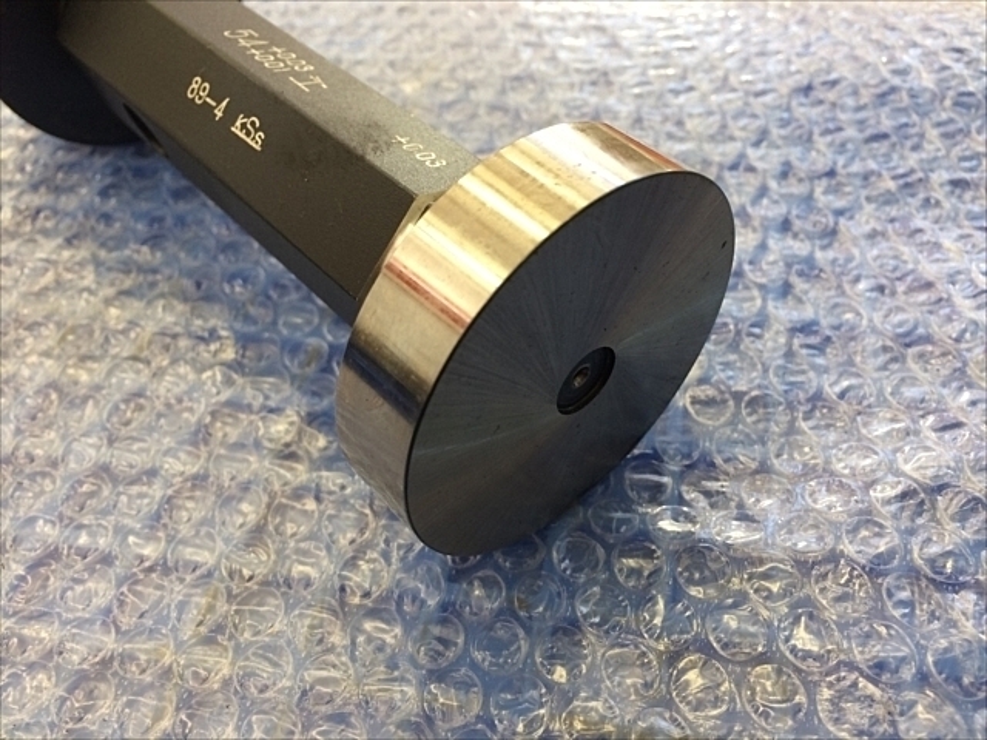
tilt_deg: -51.0
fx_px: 827
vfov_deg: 48.2
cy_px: 370
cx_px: 494
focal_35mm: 29
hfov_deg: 61.7
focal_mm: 4.15
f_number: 2.2
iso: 50
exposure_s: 1/30
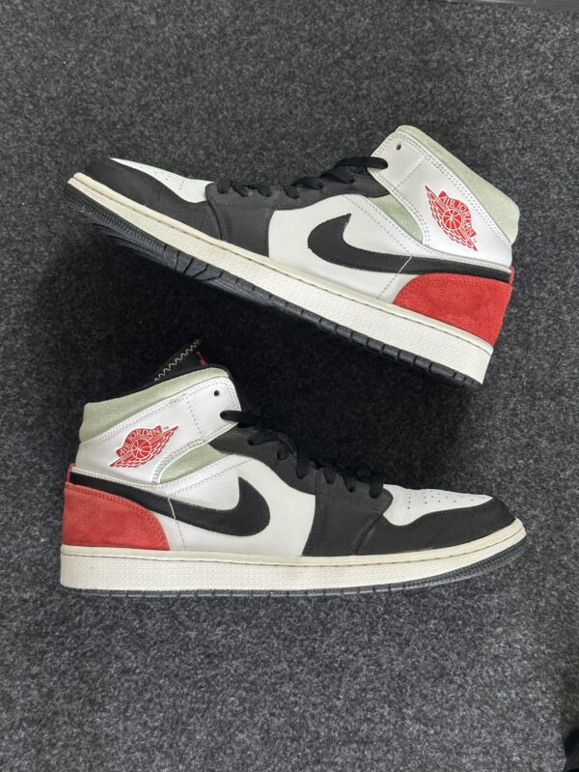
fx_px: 1070
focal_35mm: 48
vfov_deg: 39.6
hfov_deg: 30.3
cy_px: 386
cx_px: 290
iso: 125
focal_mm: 6.86
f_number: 1.78
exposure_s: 1/50
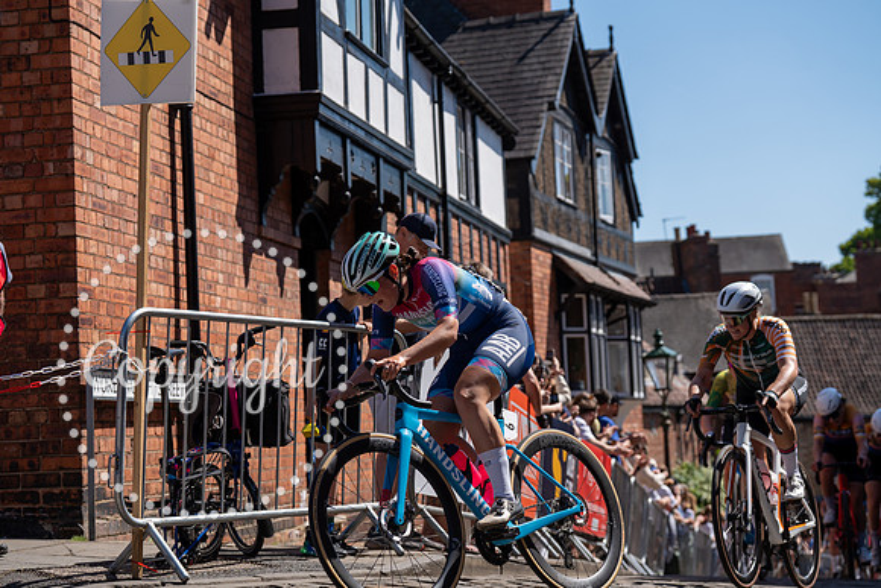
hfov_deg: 28.8
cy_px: 294
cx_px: 440
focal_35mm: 70
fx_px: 1713
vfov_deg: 19.5
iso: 100
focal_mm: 70
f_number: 4
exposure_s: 1/1600
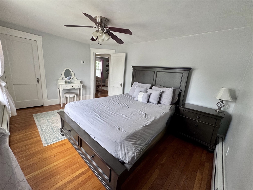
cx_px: 126
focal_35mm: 14
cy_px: 95
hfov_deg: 102.1
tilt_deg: -13.5
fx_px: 102
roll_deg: -4.8
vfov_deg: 85.7
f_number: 2.2
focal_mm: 2.22
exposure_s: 1/99
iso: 125
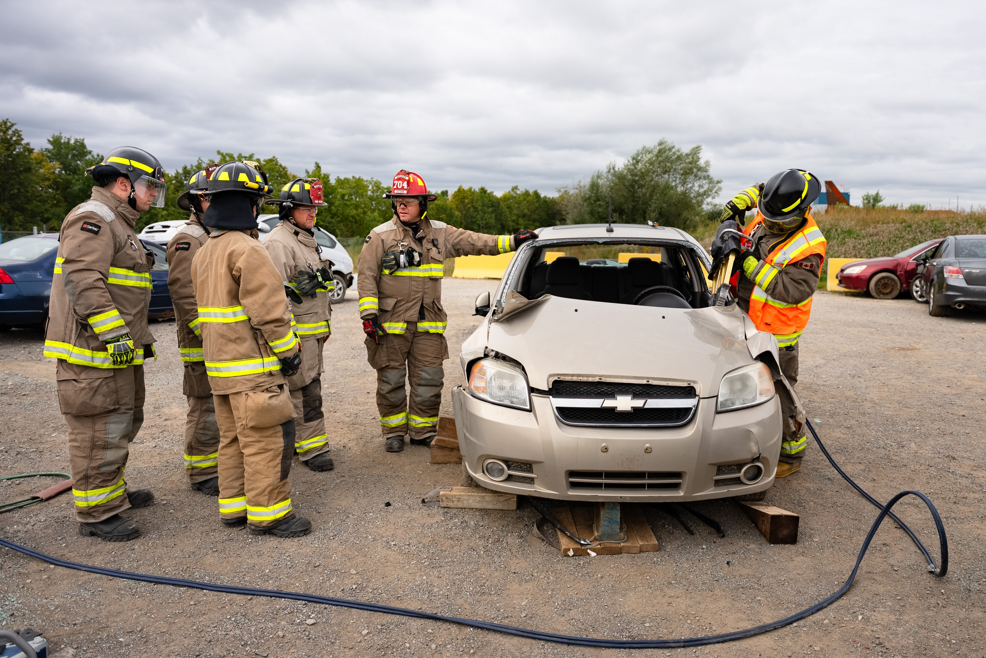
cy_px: 298
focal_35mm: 27
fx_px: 742
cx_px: 553
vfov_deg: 47.8
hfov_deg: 67.0
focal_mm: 24
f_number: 2.8
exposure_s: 1/1600
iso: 100
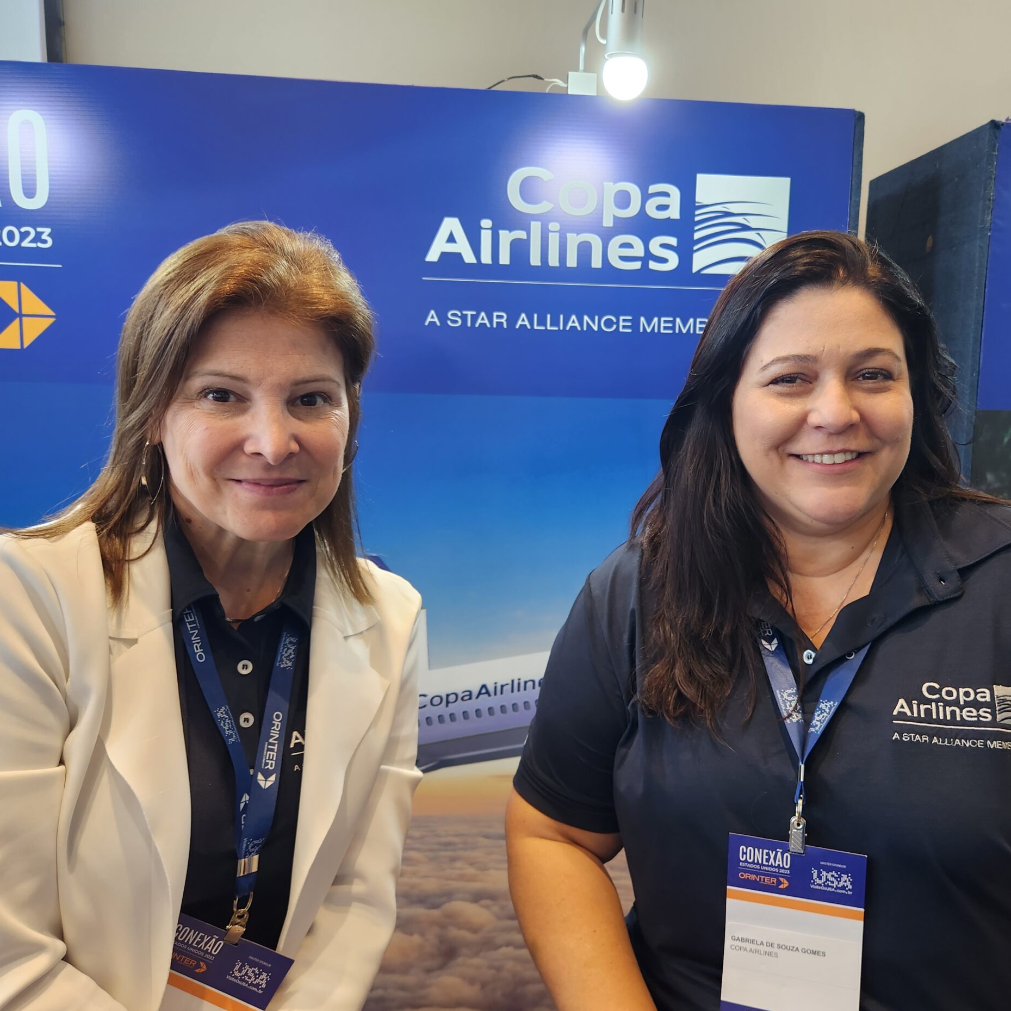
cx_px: 563
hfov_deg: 57.2
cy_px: 506
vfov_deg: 57.3
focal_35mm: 28
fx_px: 925
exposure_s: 1/51
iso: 125
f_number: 1.8
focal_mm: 5.4
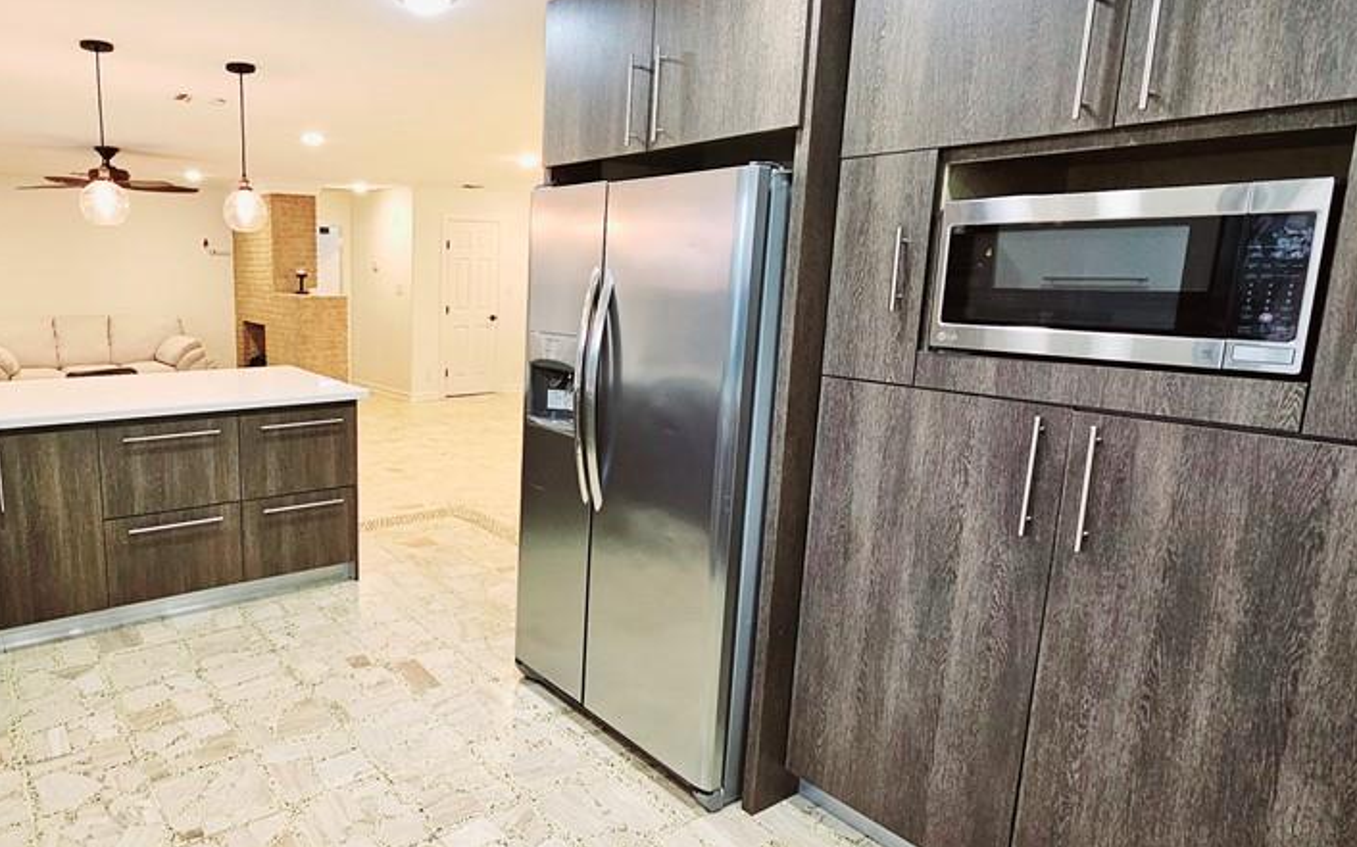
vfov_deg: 59.6
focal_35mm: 20
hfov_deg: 82.2
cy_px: 392
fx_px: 740
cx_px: 454
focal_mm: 2.2
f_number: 2.2
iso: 200
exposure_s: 1/60.2
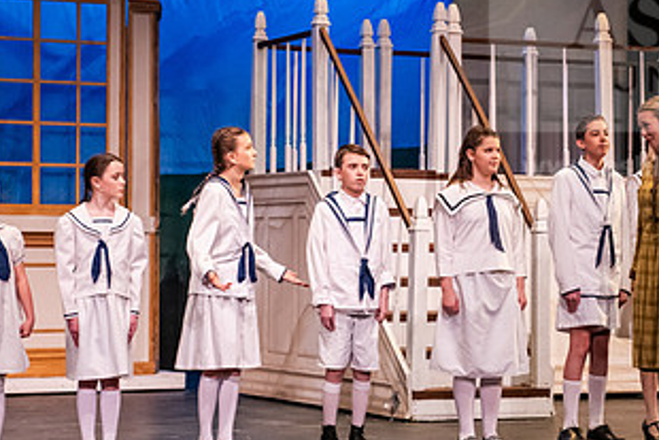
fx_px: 2124
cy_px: 211
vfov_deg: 11.8
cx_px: 425
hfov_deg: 17.6
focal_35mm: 116
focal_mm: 62
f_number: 3.2
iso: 3200
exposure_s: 1/200
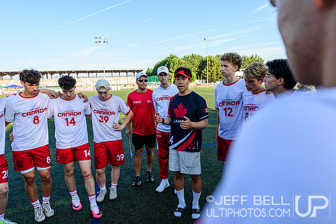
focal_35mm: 24
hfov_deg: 73.7
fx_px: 224
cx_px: 168
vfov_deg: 53.2
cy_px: 112
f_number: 4
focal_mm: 24
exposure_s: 1/250
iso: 100
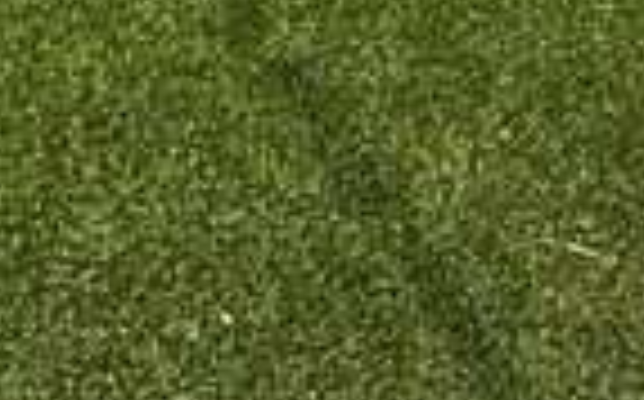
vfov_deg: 9.3
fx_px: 1823
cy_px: -876
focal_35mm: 104
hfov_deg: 20.0
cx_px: 212
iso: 50
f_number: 2.2
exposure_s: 1/2320
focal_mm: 2.22
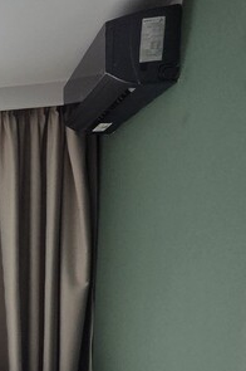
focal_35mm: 47
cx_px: -256
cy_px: 289
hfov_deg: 18.2
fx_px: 483
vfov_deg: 40.5
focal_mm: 2.2
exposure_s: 1/113
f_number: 2.2
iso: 50
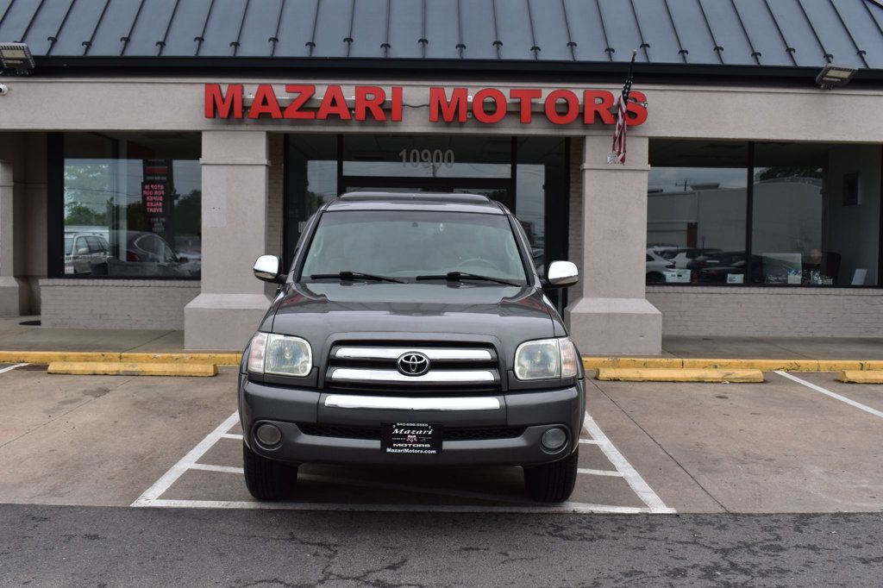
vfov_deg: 35.5
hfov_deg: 51.3
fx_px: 919
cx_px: 442
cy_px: 294
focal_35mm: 38
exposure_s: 1/320
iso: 400
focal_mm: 25
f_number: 10
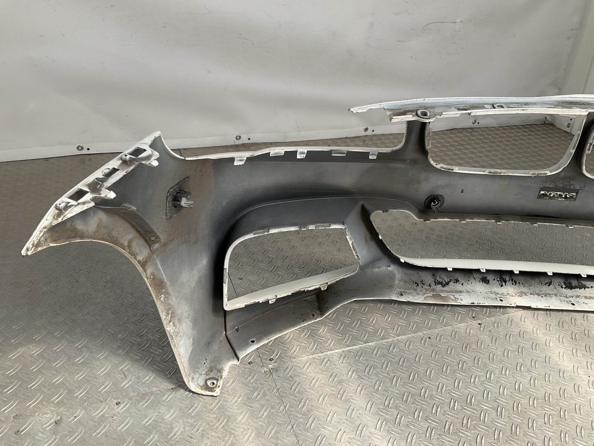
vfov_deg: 48.2
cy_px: 223
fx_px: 498
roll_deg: -8.8
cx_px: 297
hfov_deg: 61.7
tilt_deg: -31.3
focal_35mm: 29
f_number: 1.8
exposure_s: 1/428
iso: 16
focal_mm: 3
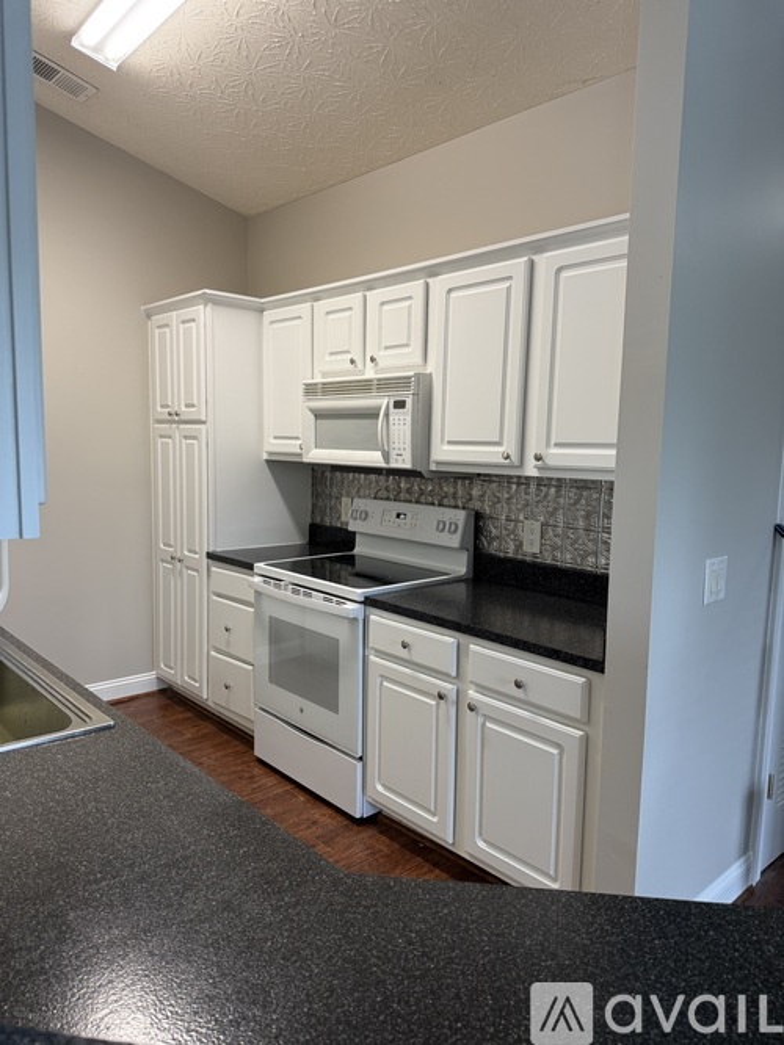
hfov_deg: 56.8
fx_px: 725
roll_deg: +0.2
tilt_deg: -6.7
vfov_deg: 71.6
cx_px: 392
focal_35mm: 24
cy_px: 522
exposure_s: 1/121
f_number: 1.78
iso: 200
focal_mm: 6.76
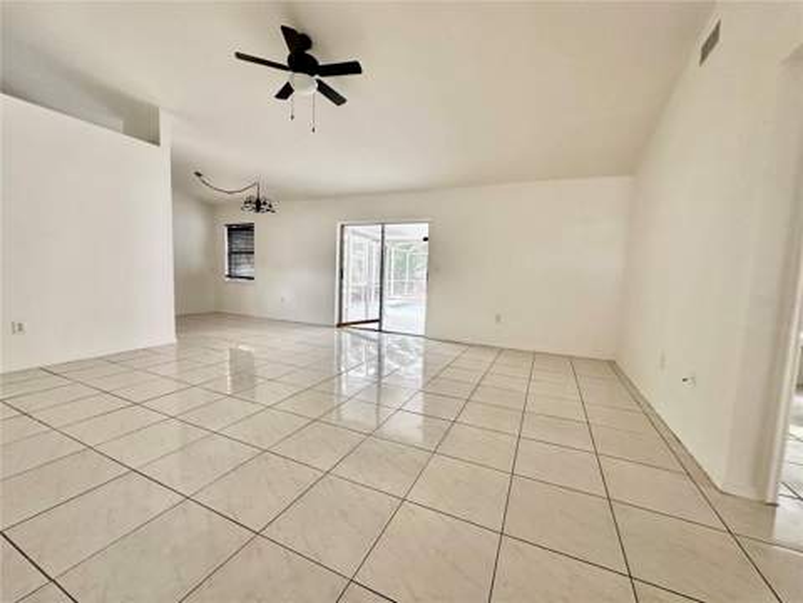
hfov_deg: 102.1
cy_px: 302
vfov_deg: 85.7
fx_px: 325
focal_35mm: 14
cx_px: 402
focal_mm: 2.22
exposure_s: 1/99
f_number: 2.2
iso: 80
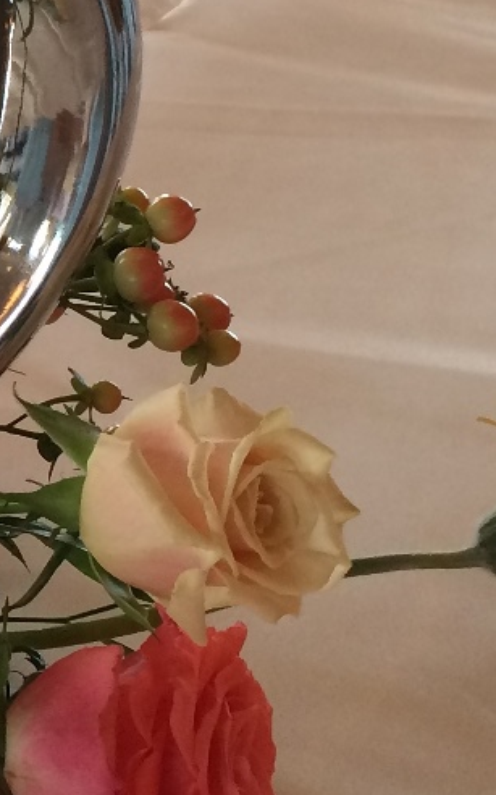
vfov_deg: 20.7
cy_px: 278
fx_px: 2165
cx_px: -522
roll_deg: -0.8
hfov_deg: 11.6
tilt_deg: -26.2
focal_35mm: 100
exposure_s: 1/30
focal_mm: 4.15
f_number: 2.2
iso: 40
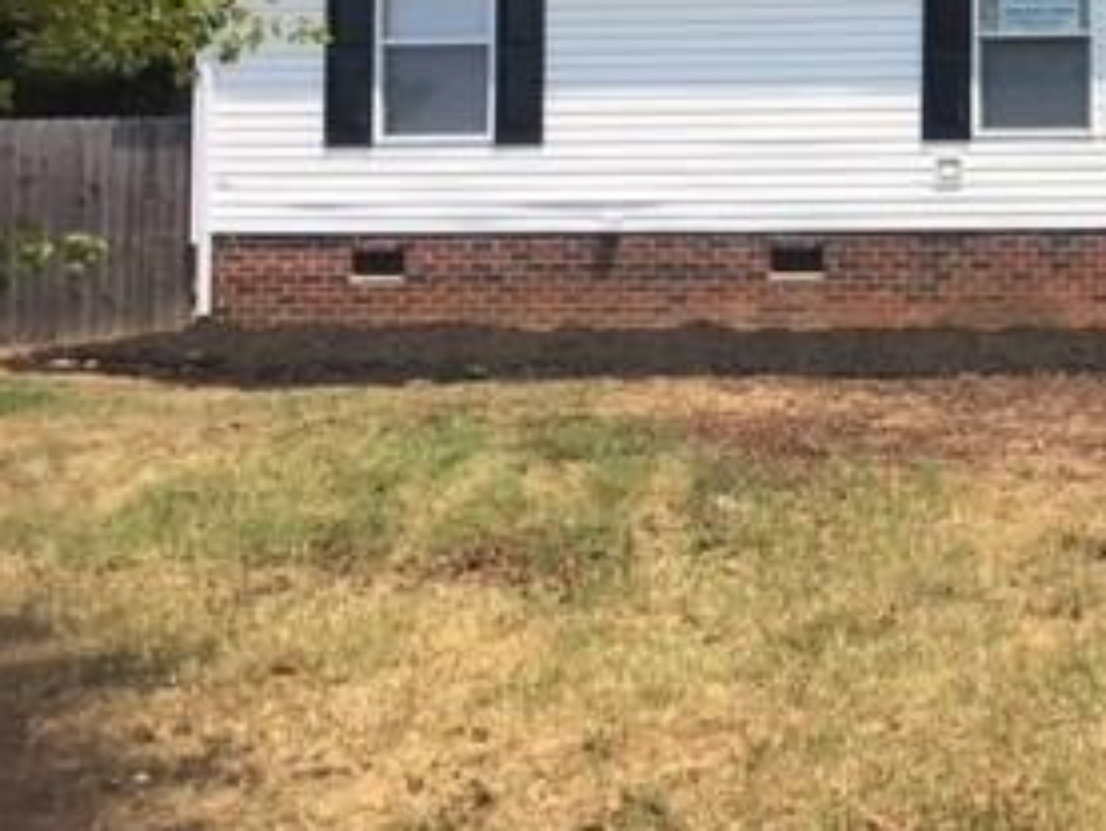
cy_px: 268
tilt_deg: +2.5
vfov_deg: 21.8
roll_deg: -0.7
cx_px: 1262
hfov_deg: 26.3
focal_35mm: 67
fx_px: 2142
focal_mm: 4.15
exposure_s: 1/1221
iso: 25
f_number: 2.2
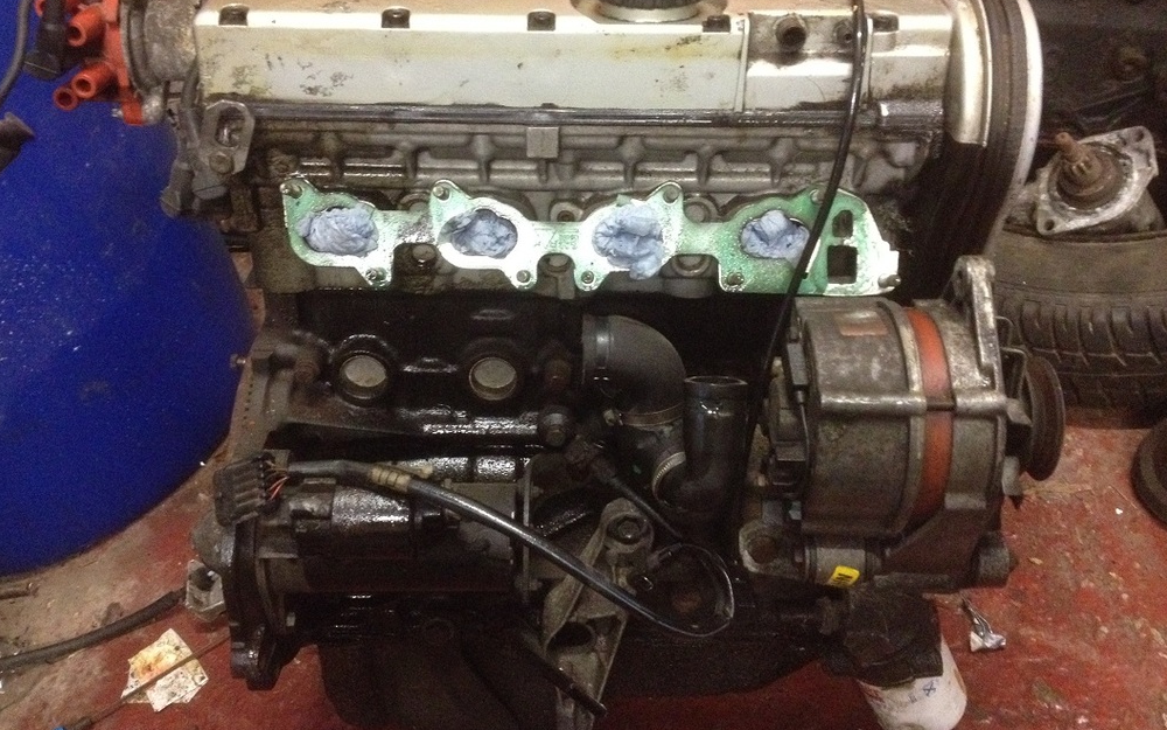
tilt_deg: -38.3
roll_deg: +16.6
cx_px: 572
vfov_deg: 33.5
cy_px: 303
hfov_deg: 51.5
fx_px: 1209
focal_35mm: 38
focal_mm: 4.28
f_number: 2.4
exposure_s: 1/15
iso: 640
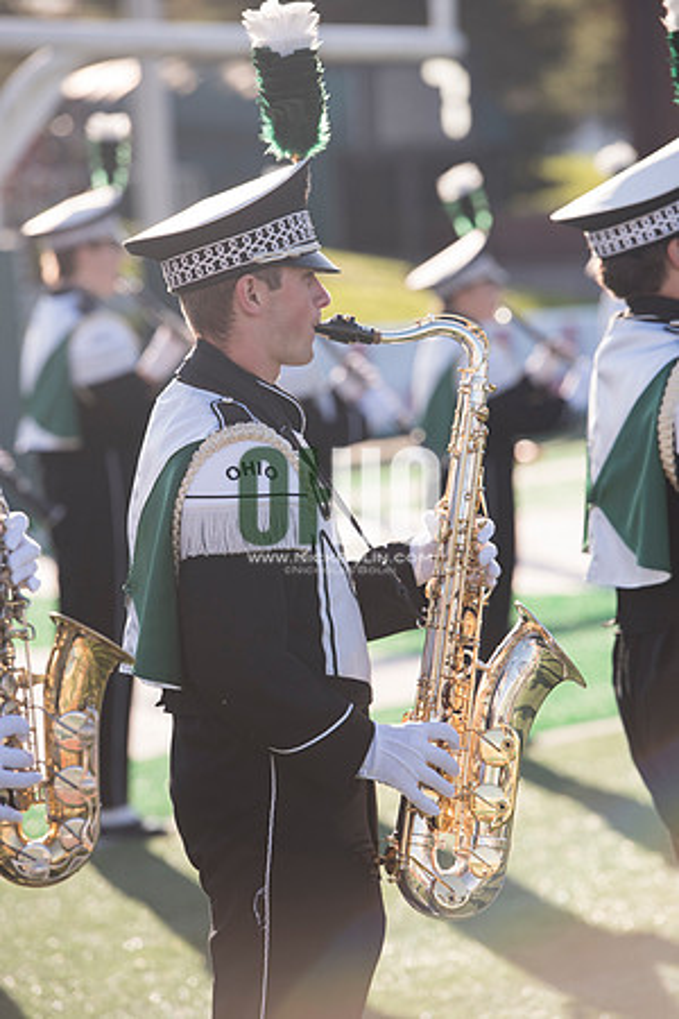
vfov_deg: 11.7
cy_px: 510
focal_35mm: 175
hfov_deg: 7.8
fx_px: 4951
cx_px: 340
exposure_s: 1/800
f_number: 5
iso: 320
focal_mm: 175
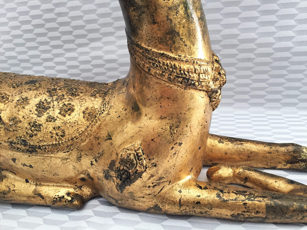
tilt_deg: -24.5
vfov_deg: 48.2
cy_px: 115
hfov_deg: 61.7
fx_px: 257
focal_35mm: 29
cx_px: 154
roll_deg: +4.4
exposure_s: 1/33
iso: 160
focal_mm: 4.15
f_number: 2.2
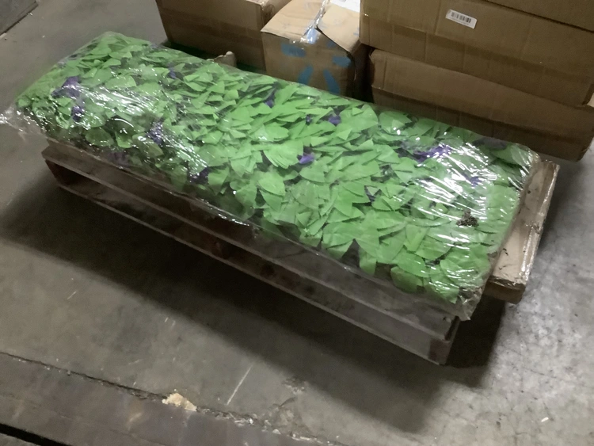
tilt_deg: -51.4
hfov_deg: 58.3
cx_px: 297
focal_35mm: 31
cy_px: 223
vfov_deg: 45.5
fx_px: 532
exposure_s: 1/24
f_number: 2.4
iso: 640
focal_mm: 3.3
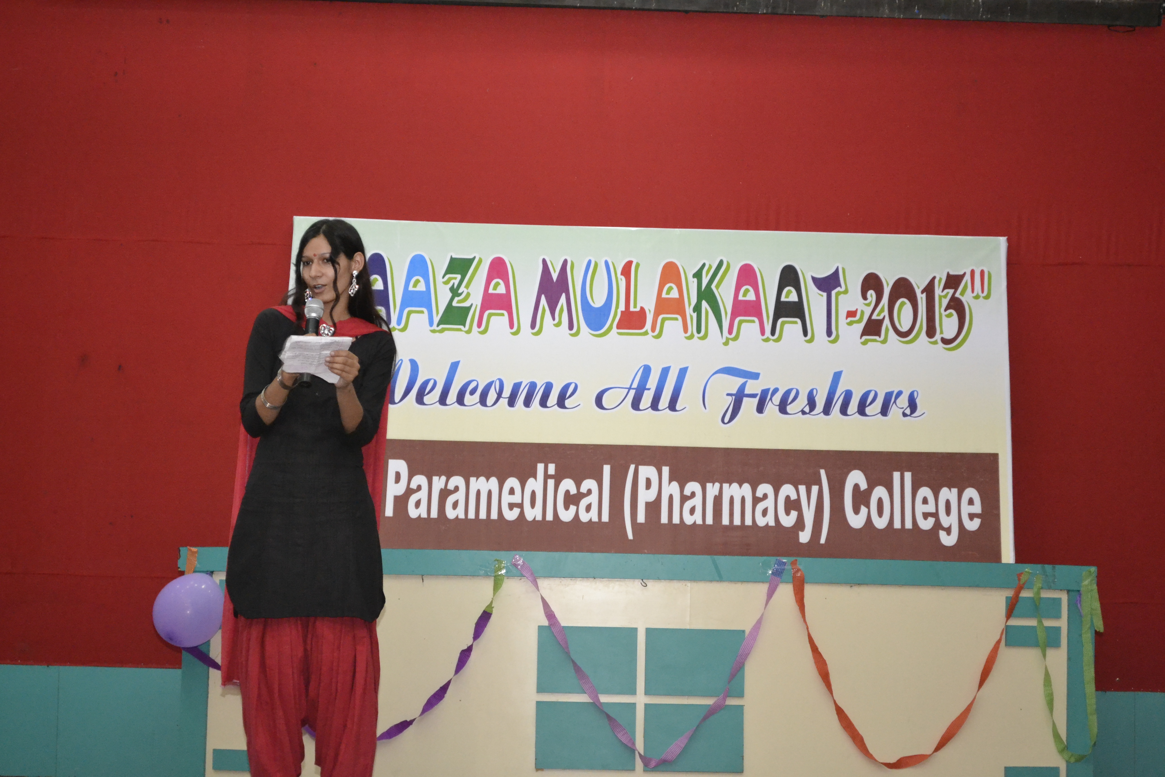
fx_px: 2670
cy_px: 388
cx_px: 582
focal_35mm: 82
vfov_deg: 16.6
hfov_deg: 24.6
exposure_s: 1/60
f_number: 5.6
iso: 3200
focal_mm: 55
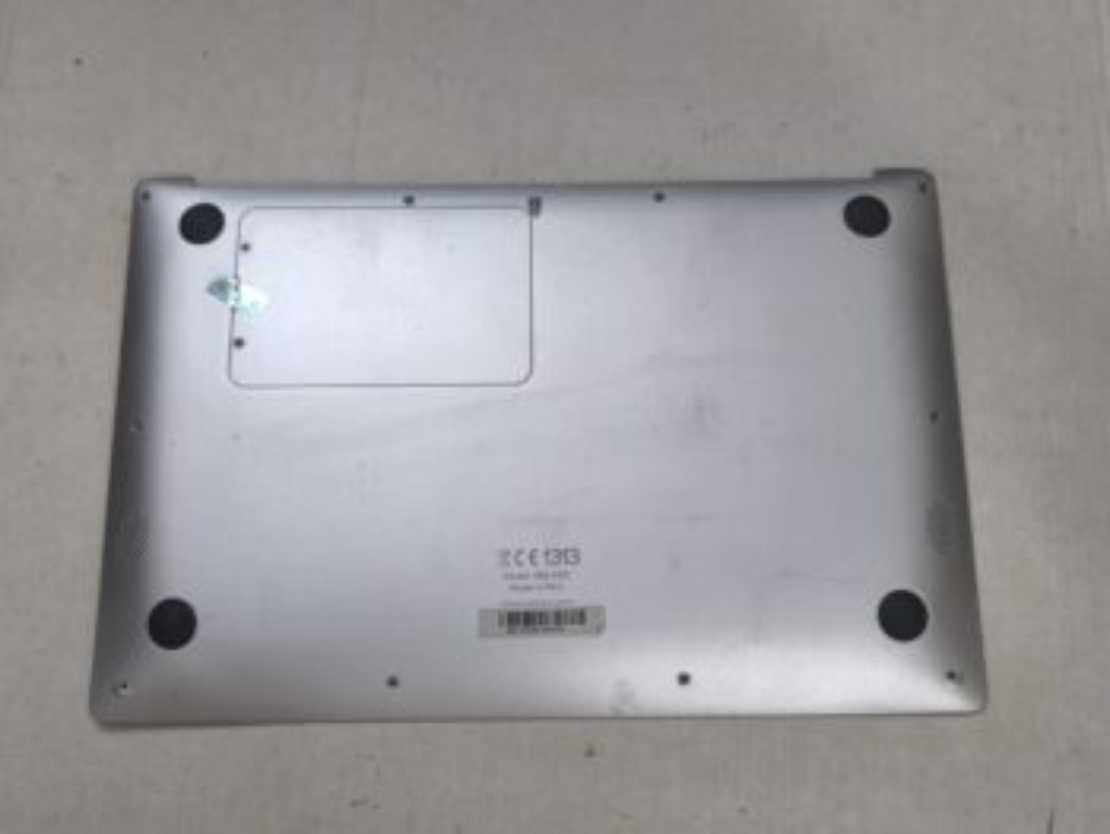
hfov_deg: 52.6
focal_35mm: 35
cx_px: 555
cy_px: 417
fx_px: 1123
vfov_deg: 40.7
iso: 320
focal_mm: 6.57
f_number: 1.6
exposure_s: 1/50
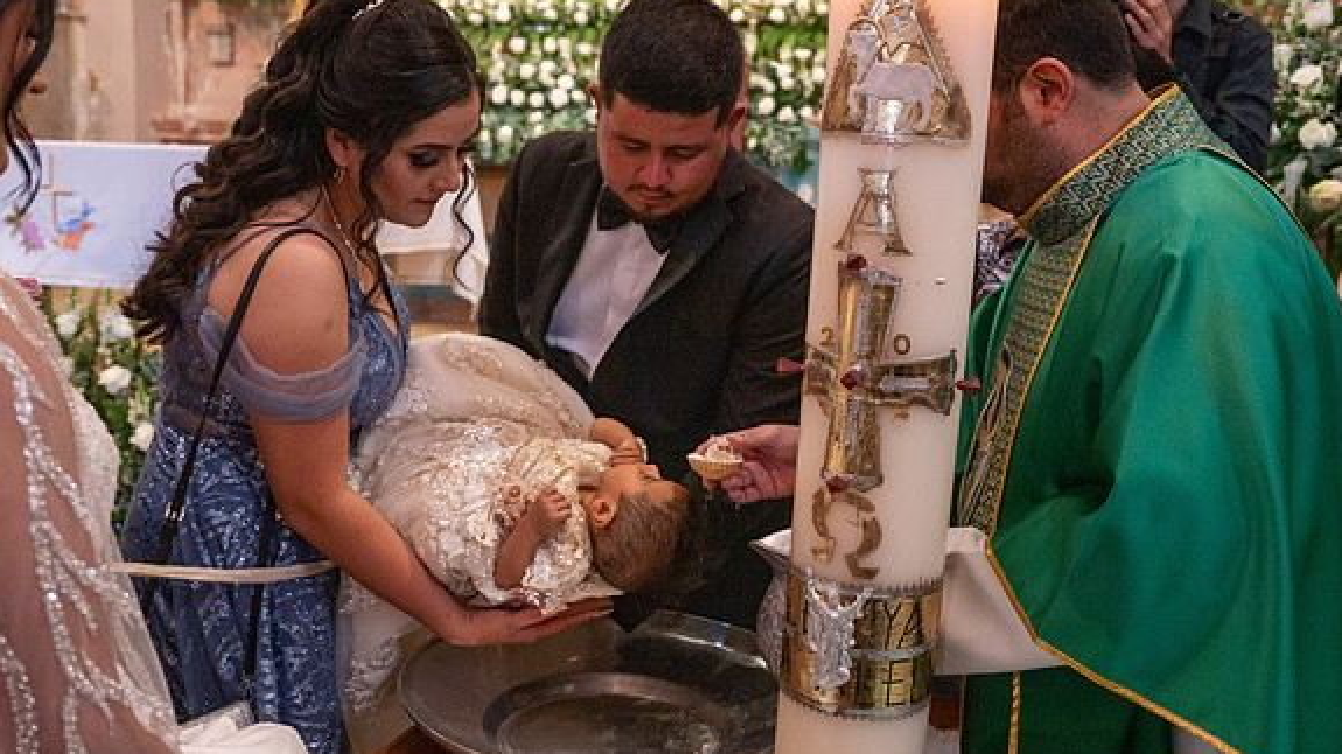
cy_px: 431
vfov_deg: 31.9
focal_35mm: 37
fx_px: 1316
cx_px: 675
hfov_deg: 54.0
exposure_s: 1/100
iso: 2500
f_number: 5
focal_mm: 35
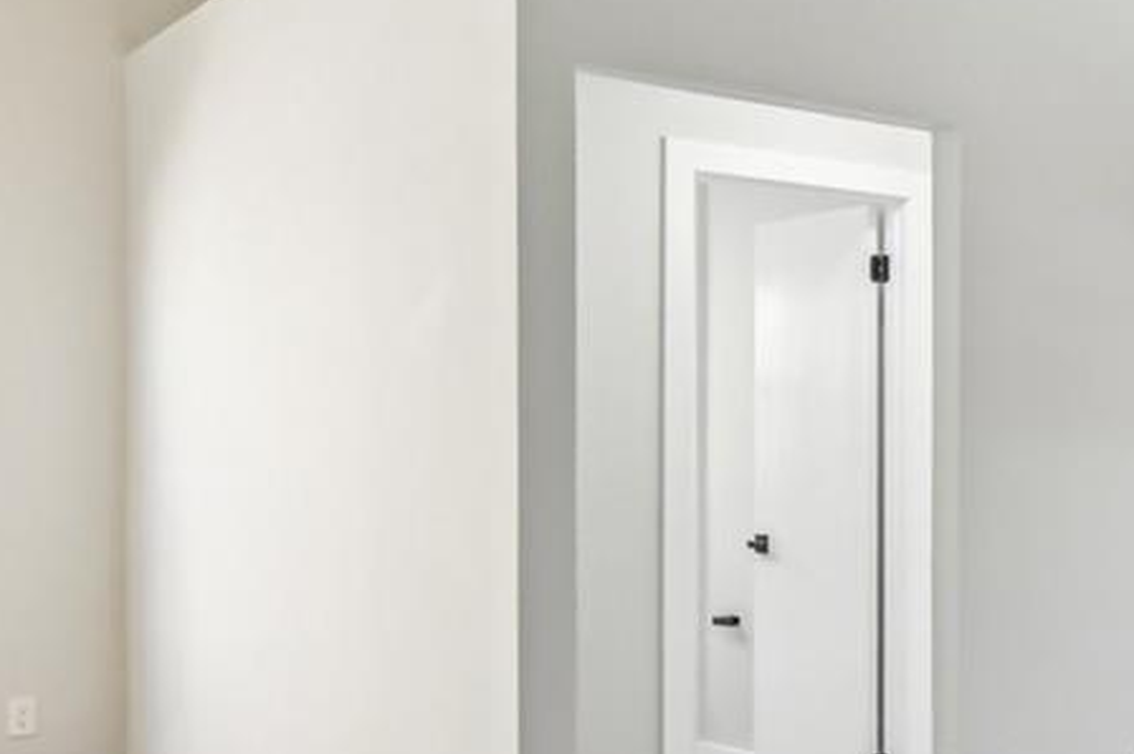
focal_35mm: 50
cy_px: 521
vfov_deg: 26.7
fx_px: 1574
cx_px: 1240
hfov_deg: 34.4
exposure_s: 1/40
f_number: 8
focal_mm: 14
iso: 400
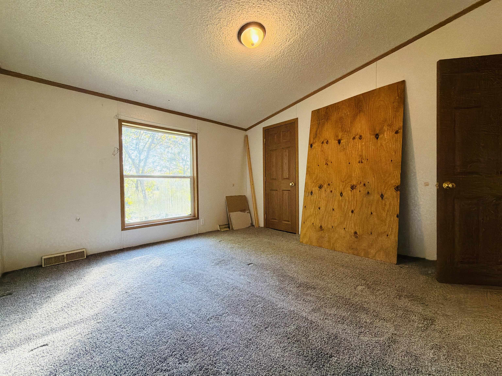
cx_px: 251
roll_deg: +1.3
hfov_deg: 102.1
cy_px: 188
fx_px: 203
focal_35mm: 14
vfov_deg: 85.7
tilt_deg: -1.1
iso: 250
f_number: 2.2
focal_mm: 2.22
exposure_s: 1/60
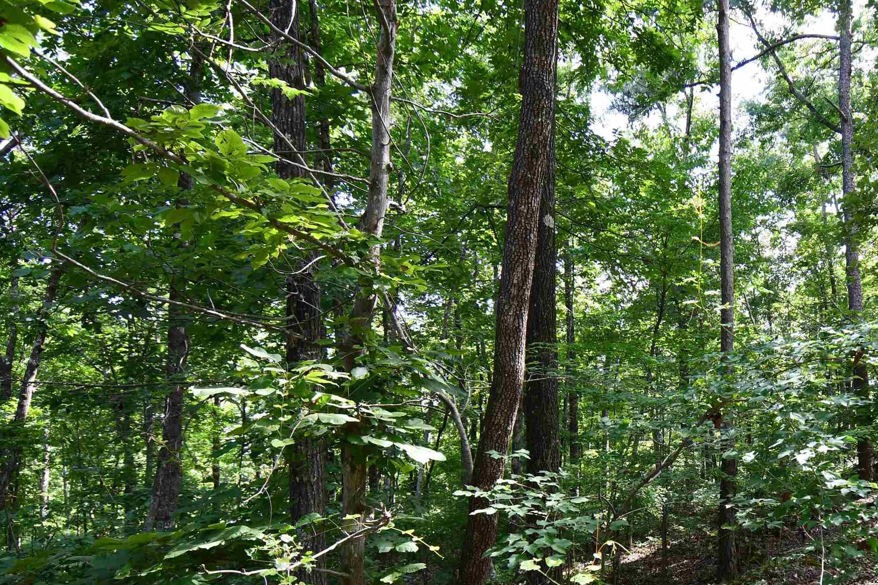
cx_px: 687
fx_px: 707
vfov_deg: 43.1
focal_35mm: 29
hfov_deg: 59.3
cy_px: 461
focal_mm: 12
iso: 400
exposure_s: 1/250
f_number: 5
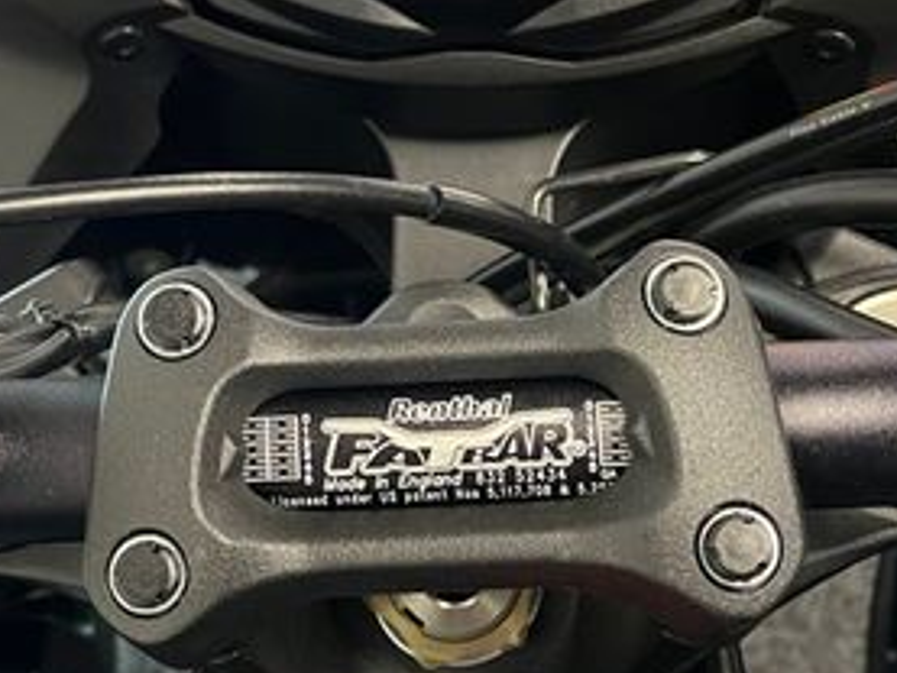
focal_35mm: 60
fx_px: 1555
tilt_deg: -52.5
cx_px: 389
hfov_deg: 32.1
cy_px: 249
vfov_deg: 24.4
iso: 320
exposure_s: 1/50
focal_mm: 5.1
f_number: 1.6
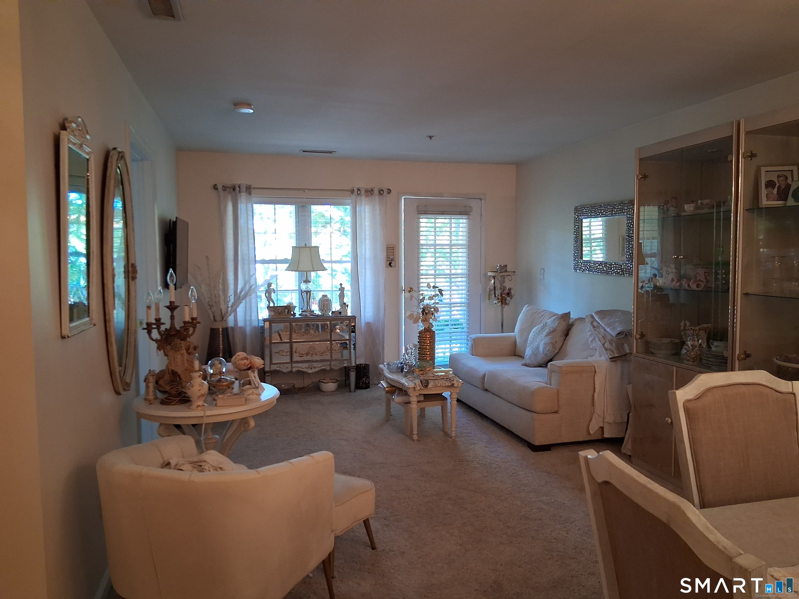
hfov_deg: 67.3
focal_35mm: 26
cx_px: 400
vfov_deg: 53.1
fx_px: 600
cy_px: 300
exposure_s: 1/100
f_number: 1.8
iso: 320
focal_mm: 3.98
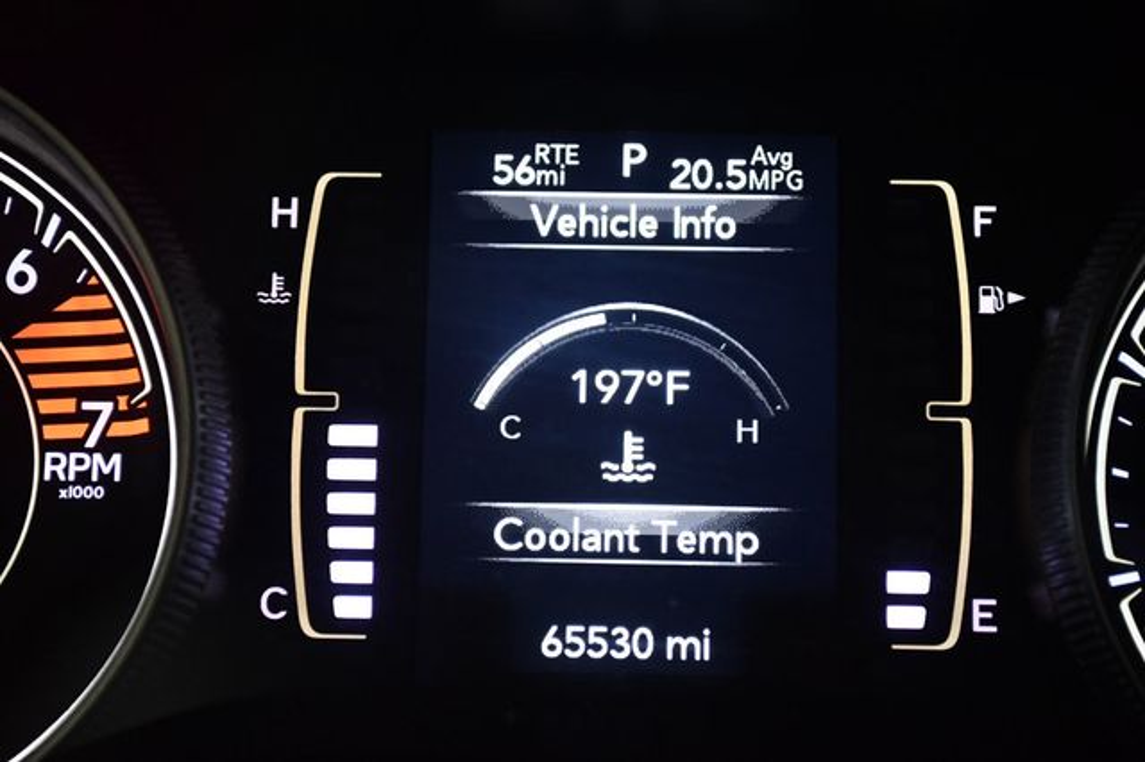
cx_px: 572
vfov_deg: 18.9
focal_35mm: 72
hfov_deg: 28.1
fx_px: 2289
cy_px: 381
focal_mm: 48
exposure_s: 1/80
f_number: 5.6
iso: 3200
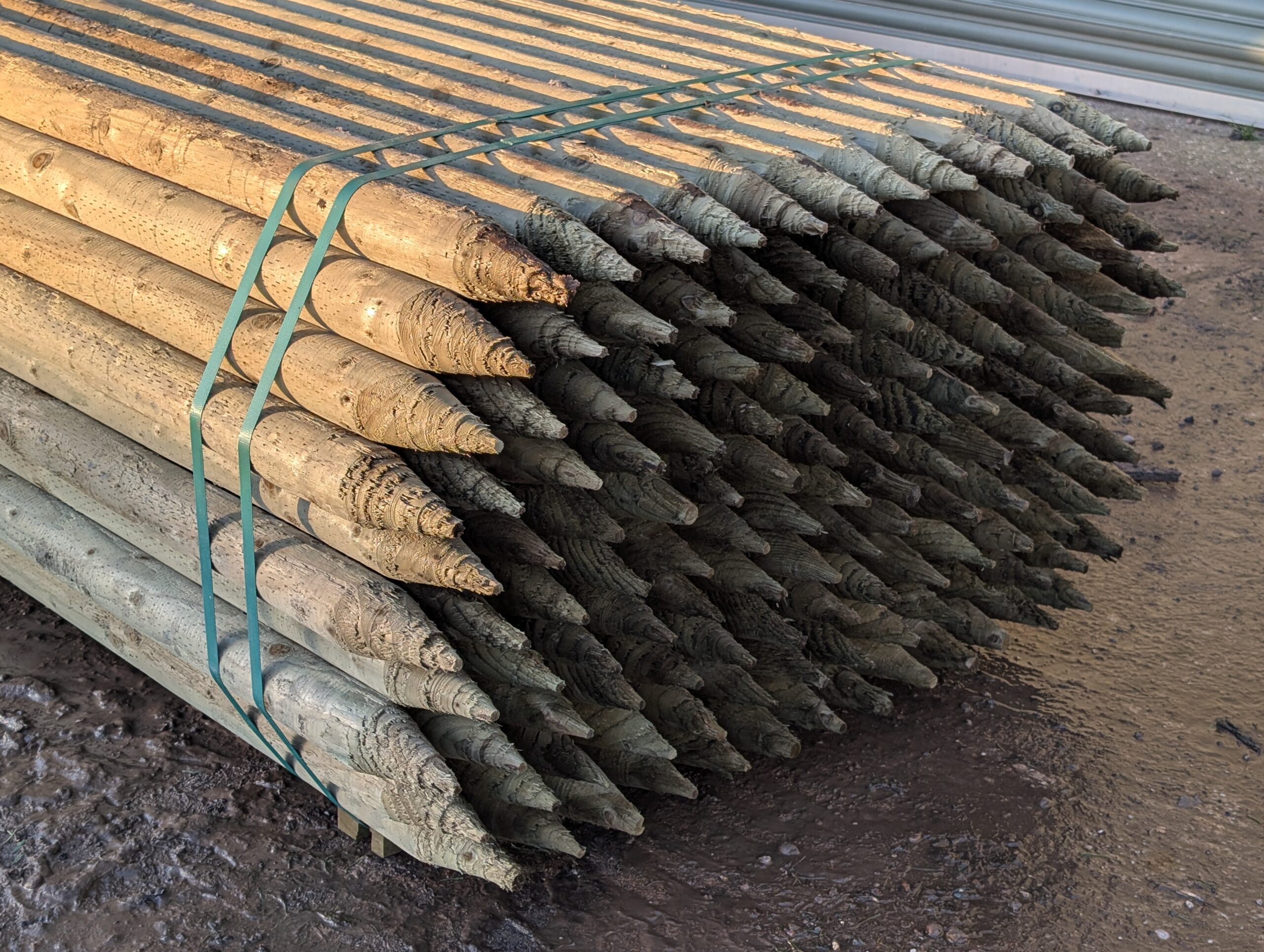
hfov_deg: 38.9
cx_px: 632
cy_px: 476
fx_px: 1792
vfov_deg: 29.8
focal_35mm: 49
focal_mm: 6.9
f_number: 1.68
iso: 19
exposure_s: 1/278
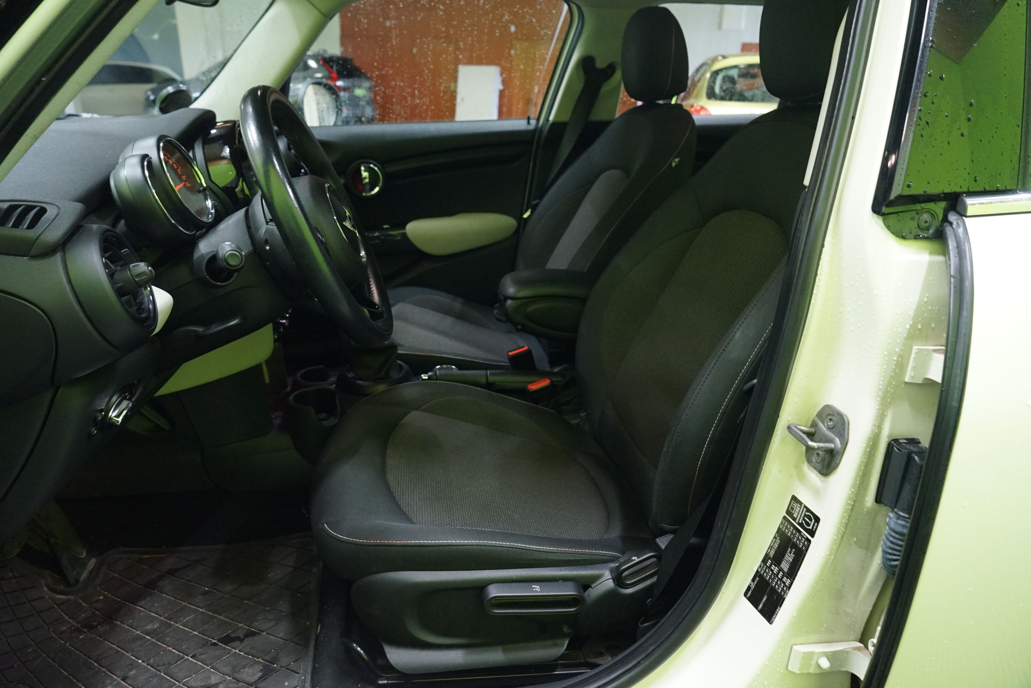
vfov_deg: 53.1
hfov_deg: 73.7
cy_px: 344
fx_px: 687
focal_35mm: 24
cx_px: 516
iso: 4000
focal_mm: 24
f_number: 5.6
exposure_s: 1/20
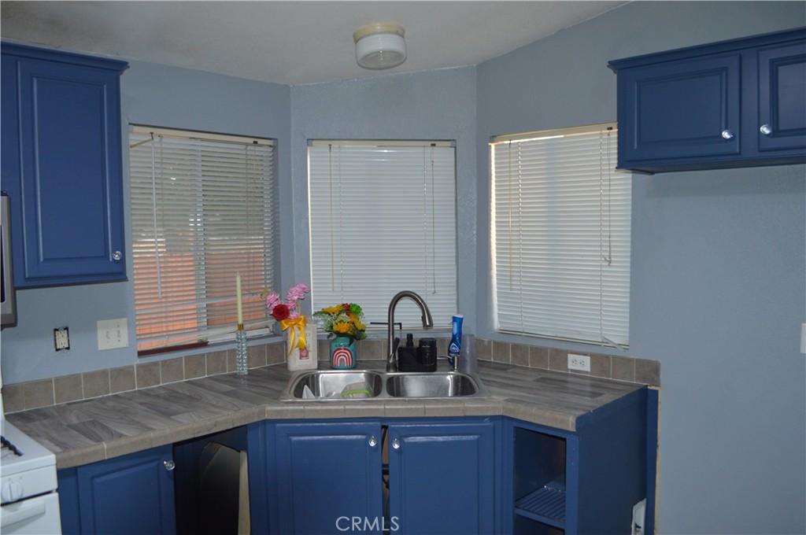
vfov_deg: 47.8
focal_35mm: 27
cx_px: 403
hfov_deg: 67.4
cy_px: 268
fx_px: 604
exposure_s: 1/60
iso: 500
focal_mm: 18
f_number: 3.5
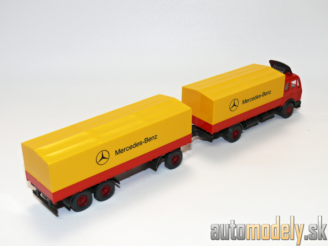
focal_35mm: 54
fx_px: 512
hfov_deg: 35.5
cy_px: 123
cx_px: 163
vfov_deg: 27.0
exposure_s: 1/30
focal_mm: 9.5
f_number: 4
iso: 100
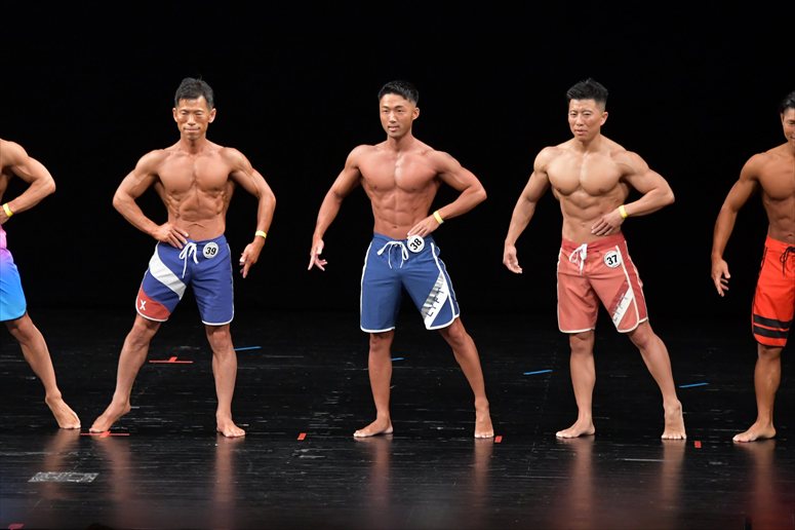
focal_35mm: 225
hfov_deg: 9.2
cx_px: 398
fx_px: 4966
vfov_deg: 6.1
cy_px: 265
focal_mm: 150
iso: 3200
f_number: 5.6
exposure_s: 1/400
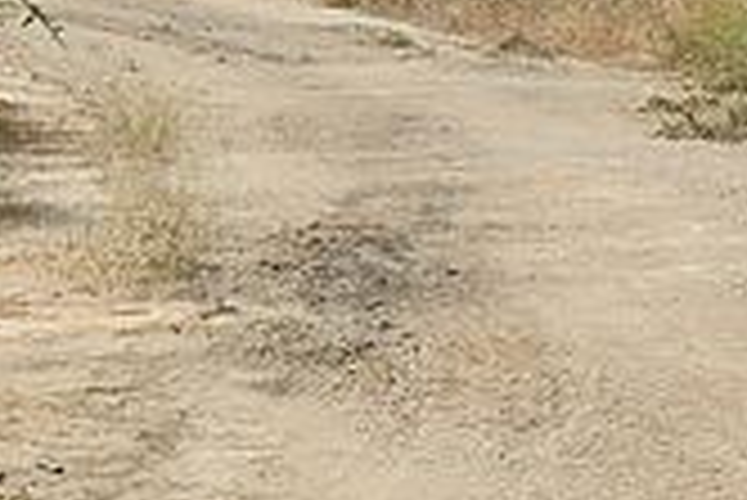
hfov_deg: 10.1
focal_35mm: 181
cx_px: 1710
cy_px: -108
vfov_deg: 7.5
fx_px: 3759
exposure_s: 1/400
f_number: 10
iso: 160
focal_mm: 20
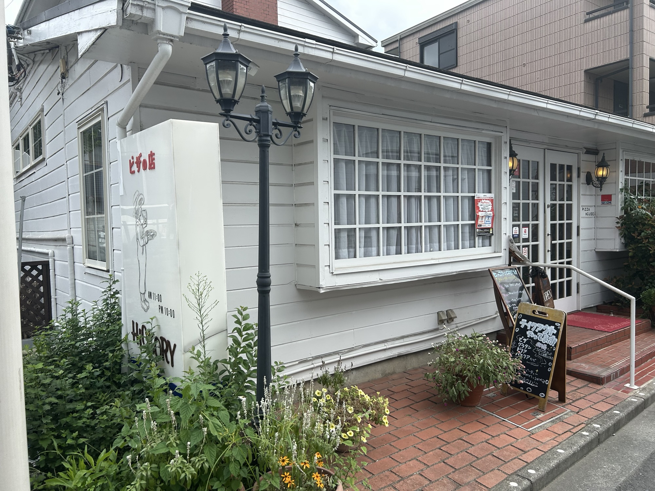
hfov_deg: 67.3
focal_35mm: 26
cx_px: 328
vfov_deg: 53.1
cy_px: 246
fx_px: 492
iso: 50
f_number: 1.5
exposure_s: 1/1751
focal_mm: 5.7
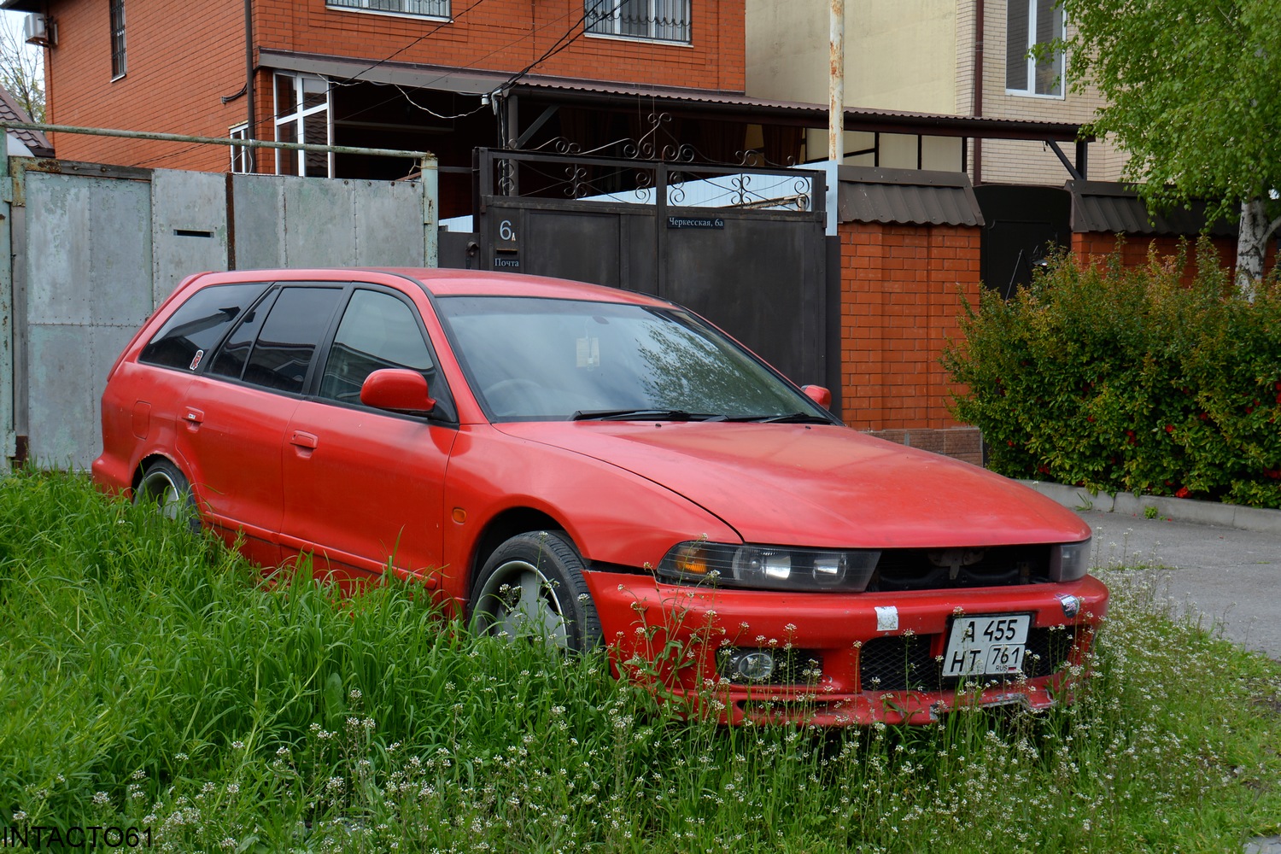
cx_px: 640
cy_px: 427
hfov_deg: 41.1
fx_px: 1708
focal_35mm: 48
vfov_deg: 28.1
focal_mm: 32
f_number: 7.1
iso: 200
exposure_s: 1/200
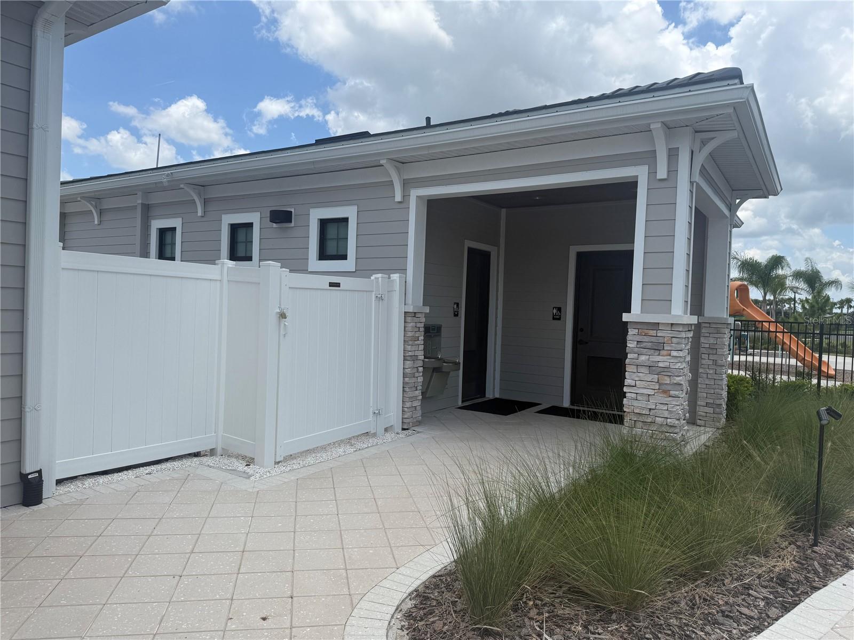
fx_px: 592
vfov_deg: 56.8
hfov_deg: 71.6
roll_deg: -1.5
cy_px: 320
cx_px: 427
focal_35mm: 24
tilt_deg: +0.4
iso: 80
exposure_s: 1/4405
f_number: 1.78
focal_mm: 6.76
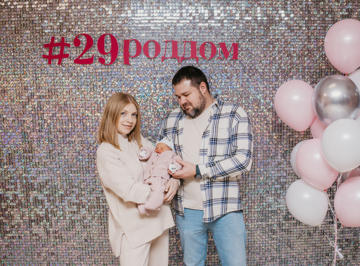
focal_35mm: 38
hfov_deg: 49.6
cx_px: 200
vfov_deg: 37.9
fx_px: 389
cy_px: 133
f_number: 4.5
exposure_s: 1/160
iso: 320
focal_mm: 35
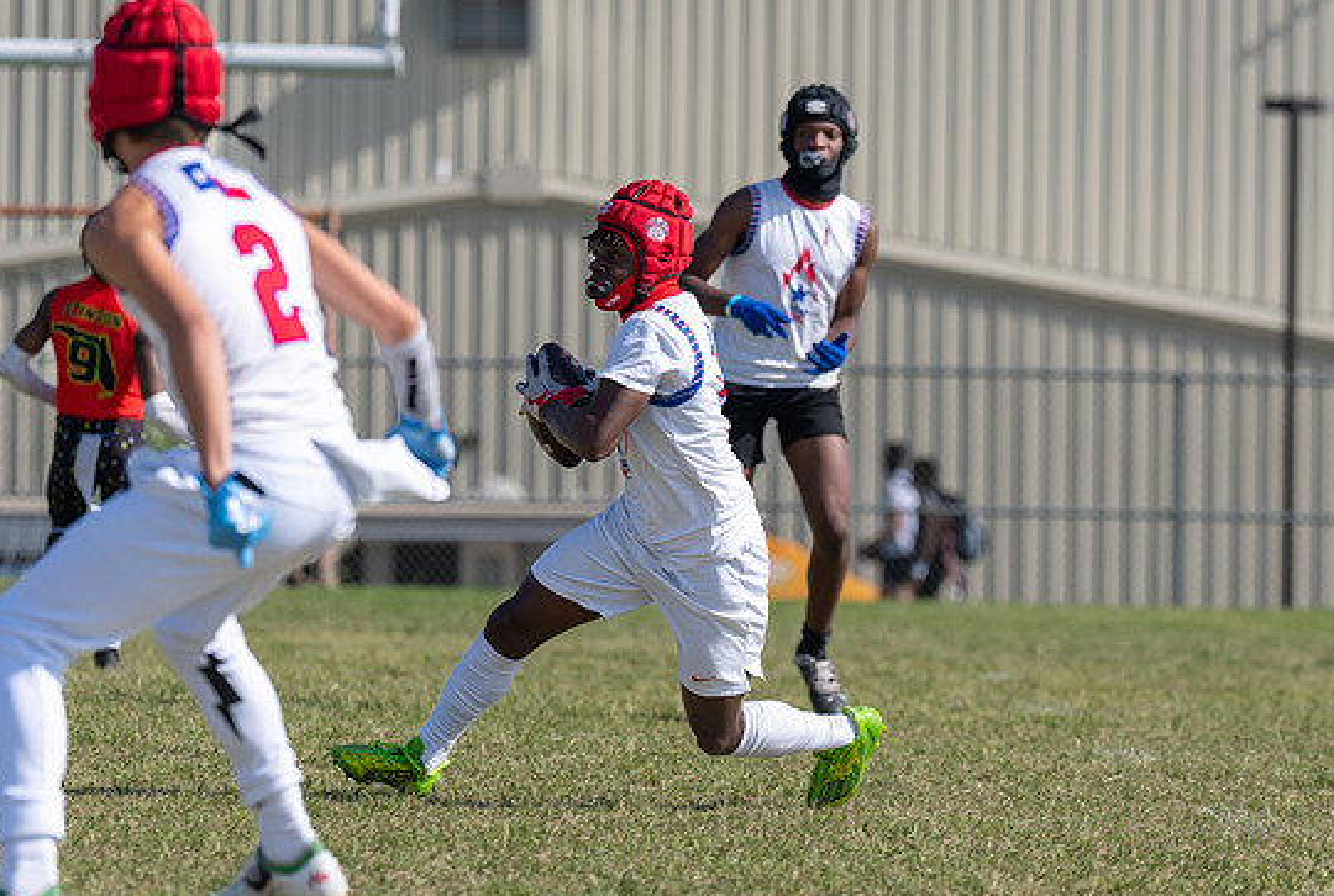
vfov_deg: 5.4
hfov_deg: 8.1
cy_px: 484
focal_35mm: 255
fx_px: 9473
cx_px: 827
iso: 100
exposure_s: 1/3200
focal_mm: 137
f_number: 2.8
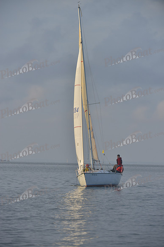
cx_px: 82
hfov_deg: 6.9
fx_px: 1366
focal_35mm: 200
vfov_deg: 10.3
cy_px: 124
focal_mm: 200
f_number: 5.6
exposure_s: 1/1250
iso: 280
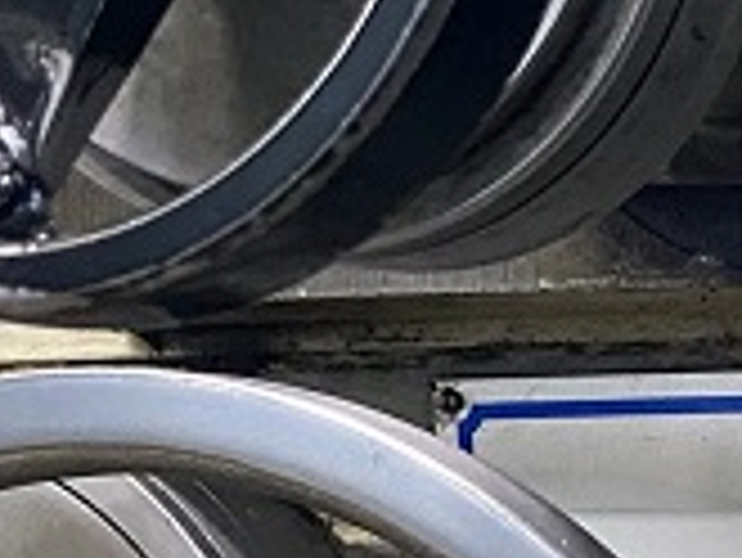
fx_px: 2531
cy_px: 999
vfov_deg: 11.6
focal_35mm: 118
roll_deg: +0.8
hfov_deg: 14.4
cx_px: 1399
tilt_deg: -11.0
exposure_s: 1/51
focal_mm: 4.25
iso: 500
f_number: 1.8
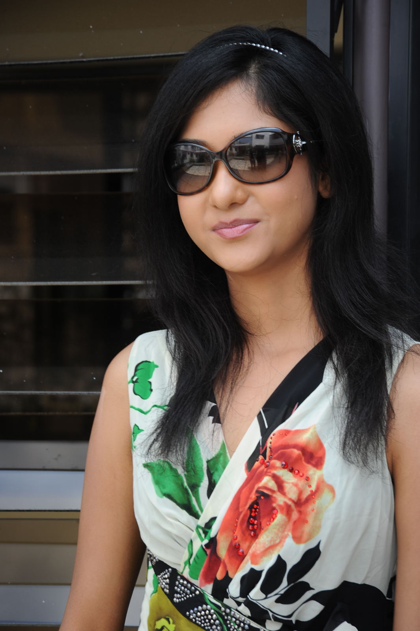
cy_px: 316
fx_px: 2102
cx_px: 210
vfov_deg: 17.1
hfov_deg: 11.4
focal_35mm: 120
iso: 250
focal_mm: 120
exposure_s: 1/125
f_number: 7.1
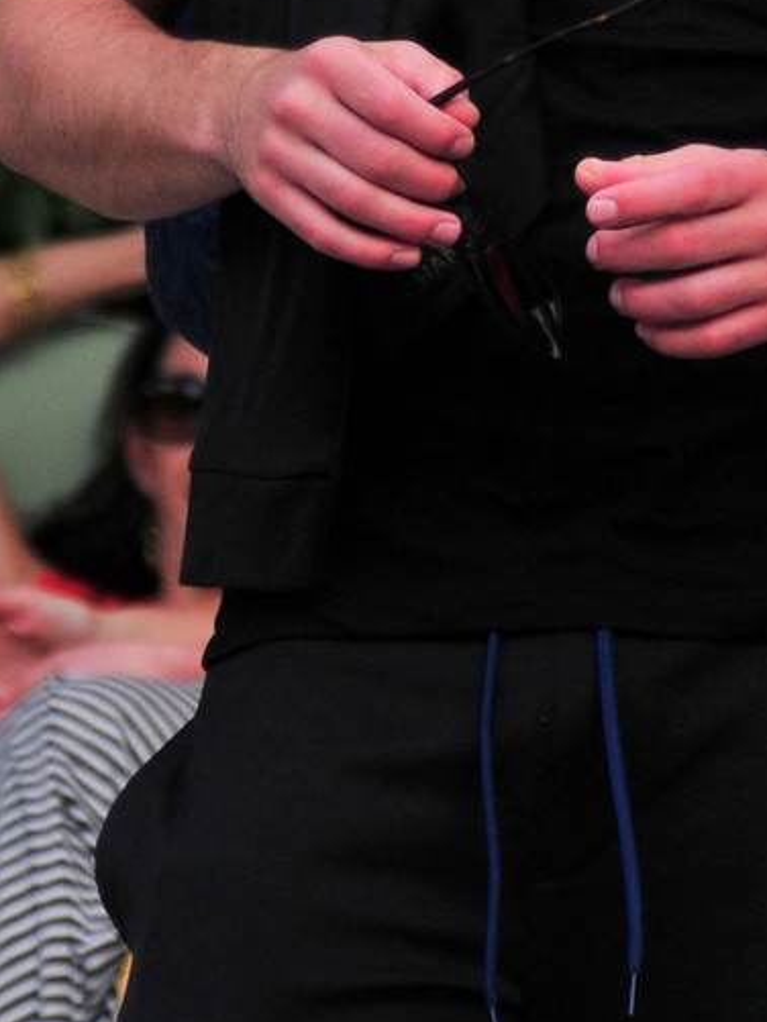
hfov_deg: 3.5
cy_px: -122
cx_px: 632
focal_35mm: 429
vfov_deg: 4.6
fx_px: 12669
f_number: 4.8
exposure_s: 1/500
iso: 250
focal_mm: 122
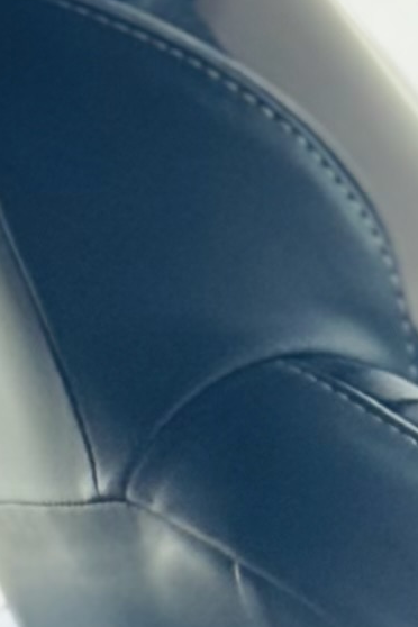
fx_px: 6809
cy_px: 1882
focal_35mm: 391
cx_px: 488
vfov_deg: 5.0
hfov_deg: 3.5
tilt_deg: -17.4
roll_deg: +35.4
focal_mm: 5.96
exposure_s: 1/60
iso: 100
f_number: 1.6
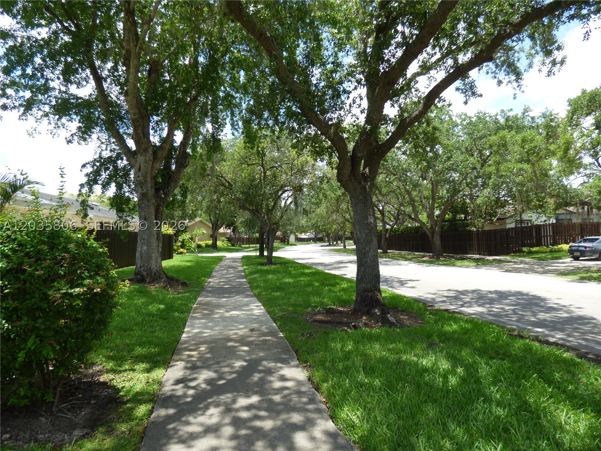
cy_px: 226
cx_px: 300
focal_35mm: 20
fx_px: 347
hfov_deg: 81.7
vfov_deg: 66.0
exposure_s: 1/640
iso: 100
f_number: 2.8
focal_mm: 3.58
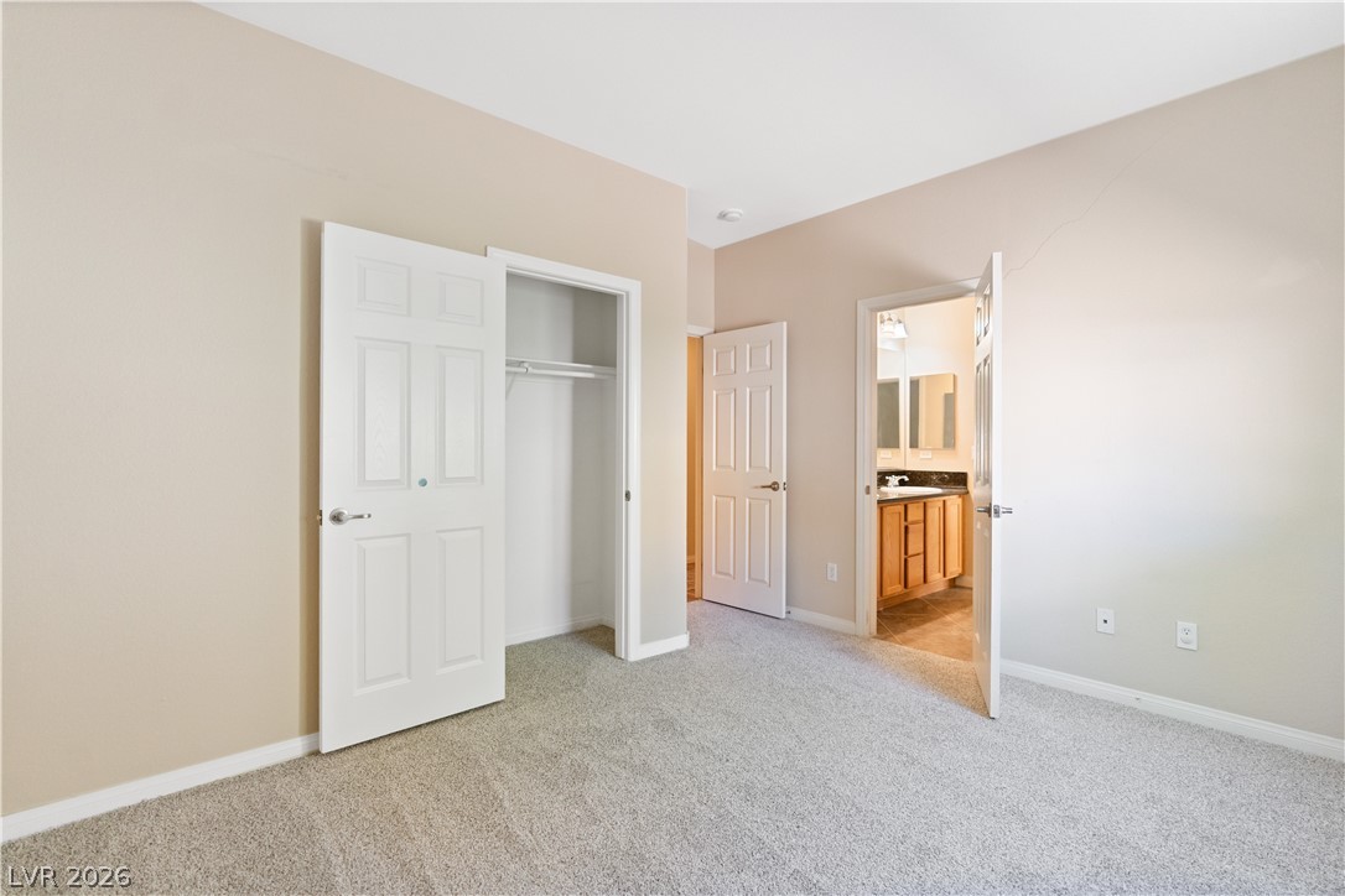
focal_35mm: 16
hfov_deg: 96.7
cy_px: 448
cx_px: 672
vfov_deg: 73.7
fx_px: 598
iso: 1250
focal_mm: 16
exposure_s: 1/125
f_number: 2.8
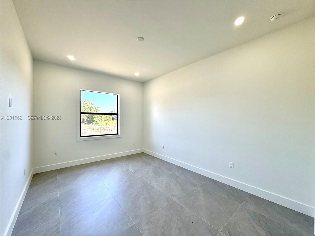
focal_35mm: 14
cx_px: 158
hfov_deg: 102.1
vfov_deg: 85.7
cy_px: 118
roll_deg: +0.1
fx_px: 127
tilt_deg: -0.5
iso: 100
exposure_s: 1/120
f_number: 2.2
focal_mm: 2.22
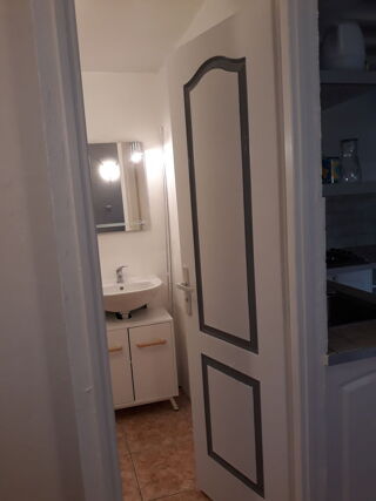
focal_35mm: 27
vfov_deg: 65.3
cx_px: 188
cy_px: 250
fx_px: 391
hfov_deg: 51.3
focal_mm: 3.71
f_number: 1.7
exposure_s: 1/50
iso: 100
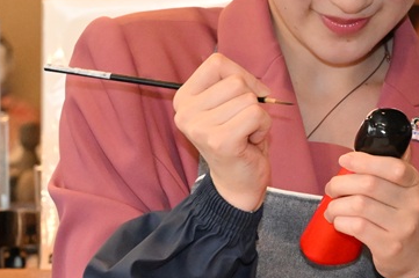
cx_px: 370
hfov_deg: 7.1
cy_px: 24
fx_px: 3384
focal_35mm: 291
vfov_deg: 4.7
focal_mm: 70
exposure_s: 1/200
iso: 4000
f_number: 5.6
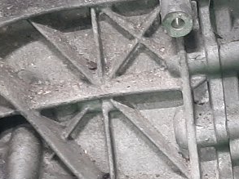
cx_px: 201
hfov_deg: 15.3
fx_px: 883
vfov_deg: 11.4
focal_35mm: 128
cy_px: 180
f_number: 1.7
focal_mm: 3.93
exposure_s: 1/50
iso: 209
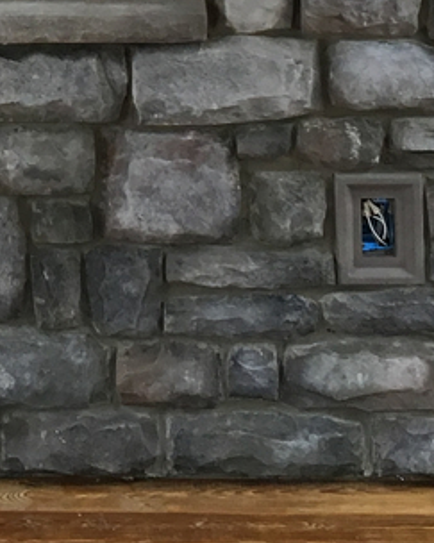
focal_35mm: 134
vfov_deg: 13.6
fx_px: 2153
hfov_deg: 11.2
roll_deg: +1.2
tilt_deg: -1.2
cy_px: -238
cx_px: -146
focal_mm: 4.15
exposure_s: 1/30
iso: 32
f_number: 2.2
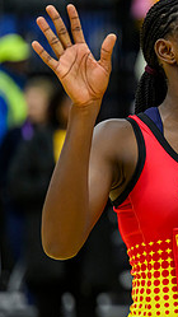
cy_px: 152
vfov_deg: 5.5
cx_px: 328
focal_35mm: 390
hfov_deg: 3.1
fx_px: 3274
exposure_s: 1/800
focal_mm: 160
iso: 4000
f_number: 3.2
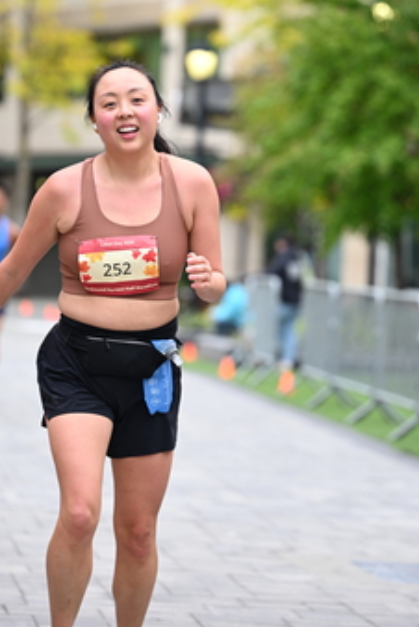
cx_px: 207
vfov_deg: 10.5
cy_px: 226
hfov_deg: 7.1
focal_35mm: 195
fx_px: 3397
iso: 640
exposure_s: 1/1600
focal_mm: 120
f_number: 2.8
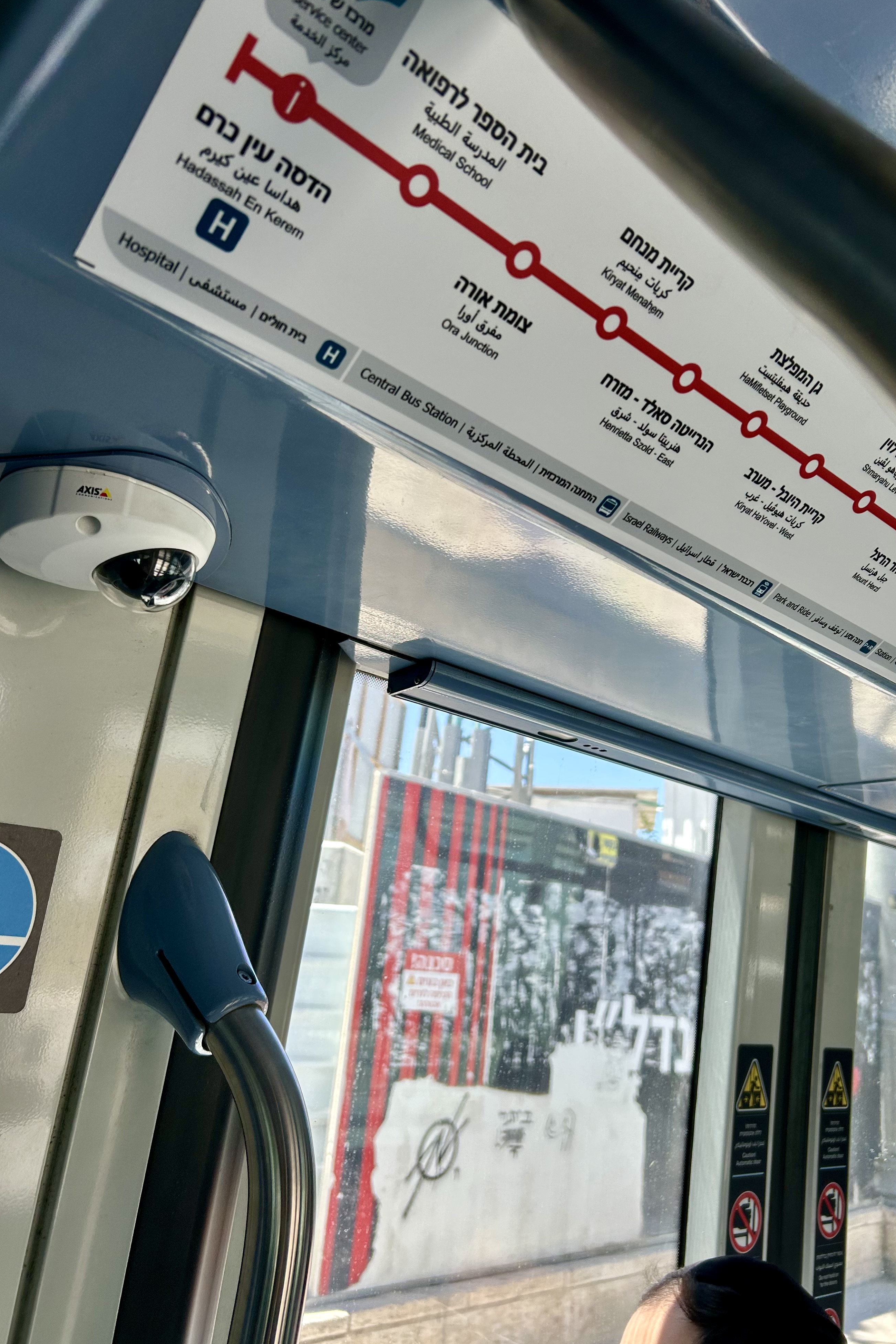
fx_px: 1045
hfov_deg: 46.3
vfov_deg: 65.5
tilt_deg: +17.5
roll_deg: -4.5
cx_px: 504
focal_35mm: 28
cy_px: 666
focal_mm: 5.7
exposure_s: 1/581
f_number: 1.5
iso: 50
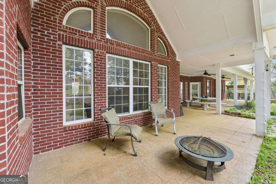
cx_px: 138
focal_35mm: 14
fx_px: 107
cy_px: 92
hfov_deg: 104.3
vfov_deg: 81.2
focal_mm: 14
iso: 400
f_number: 8
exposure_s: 1/80
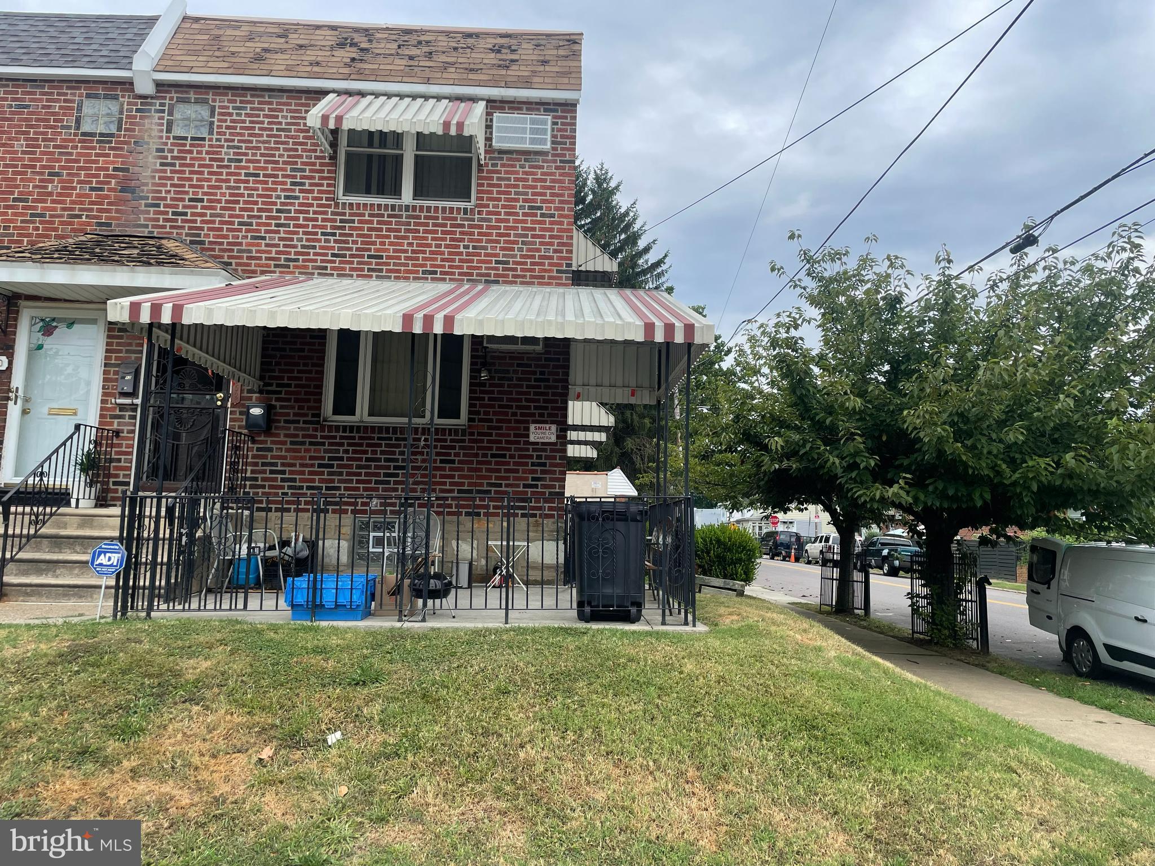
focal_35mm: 26
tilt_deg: +7.9
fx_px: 868
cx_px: 578
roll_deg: -0.9
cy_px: 433
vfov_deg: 53.1
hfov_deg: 67.3
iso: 32
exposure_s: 1/1024
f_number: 1.6
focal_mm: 4.2
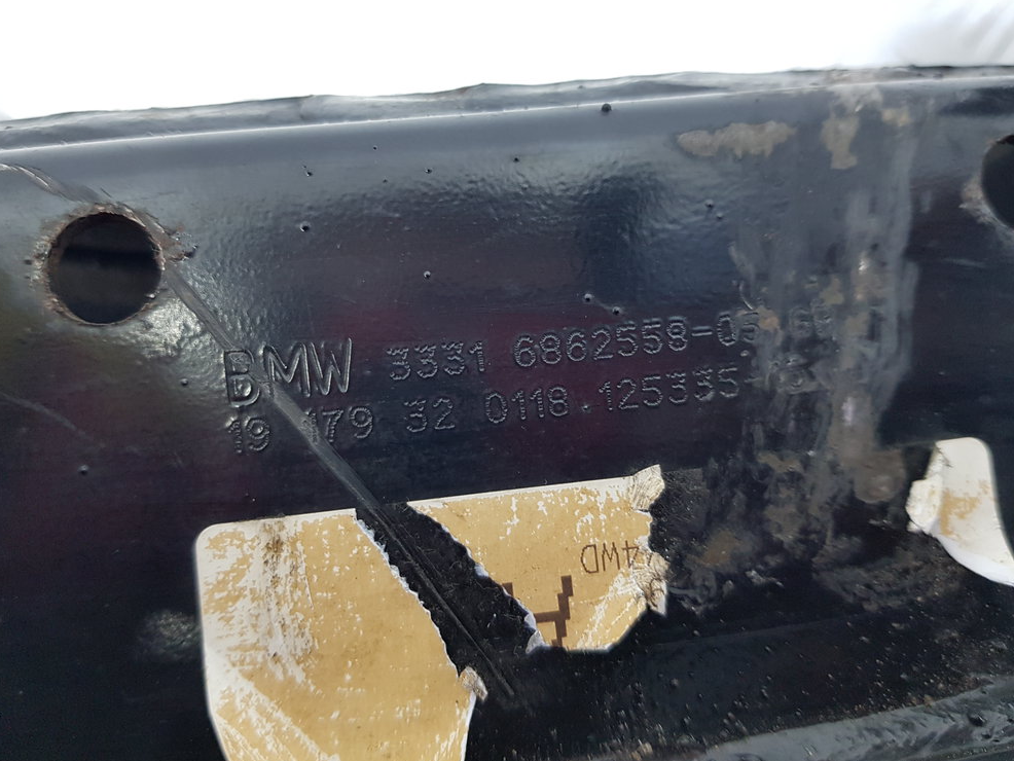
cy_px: 382
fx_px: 791
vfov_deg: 51.4
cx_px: 505
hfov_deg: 65.3
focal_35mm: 27
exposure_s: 1/50
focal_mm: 4.2
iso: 125
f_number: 1.7
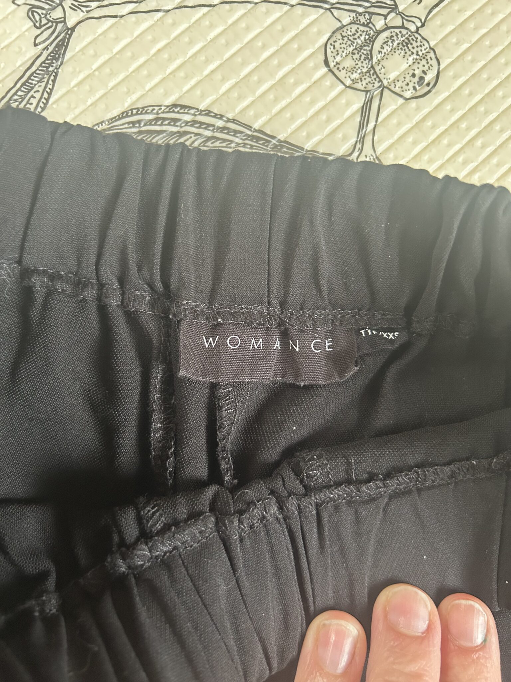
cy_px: 341
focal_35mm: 26
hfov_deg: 53.1
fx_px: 512
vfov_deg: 67.3
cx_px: 256
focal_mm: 5.7
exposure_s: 1/45
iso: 500
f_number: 1.5
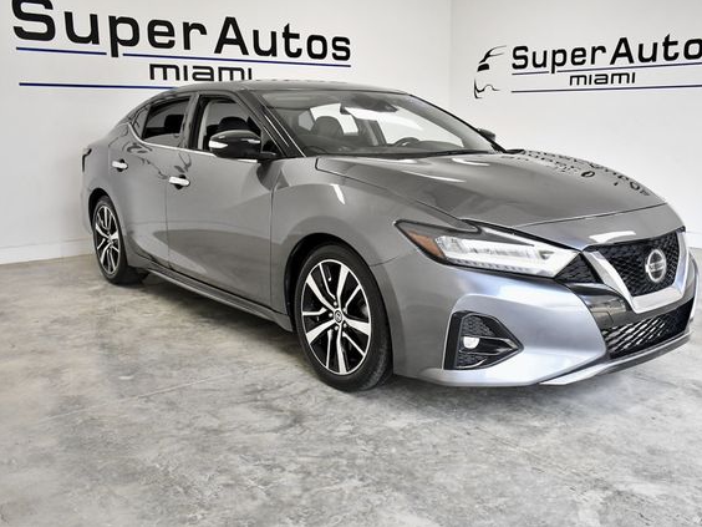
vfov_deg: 39.7
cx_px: 377
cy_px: 262
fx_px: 730
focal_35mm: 36
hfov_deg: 51.3
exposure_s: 1/1000
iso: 2500
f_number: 4.5
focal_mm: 22
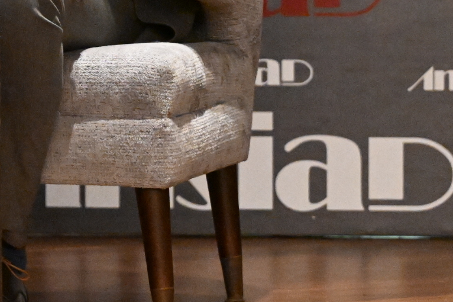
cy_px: -232
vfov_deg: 3.3
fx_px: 5270
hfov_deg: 4.9
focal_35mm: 419
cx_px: -348
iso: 12800
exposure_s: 1/320
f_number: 2.8
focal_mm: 99
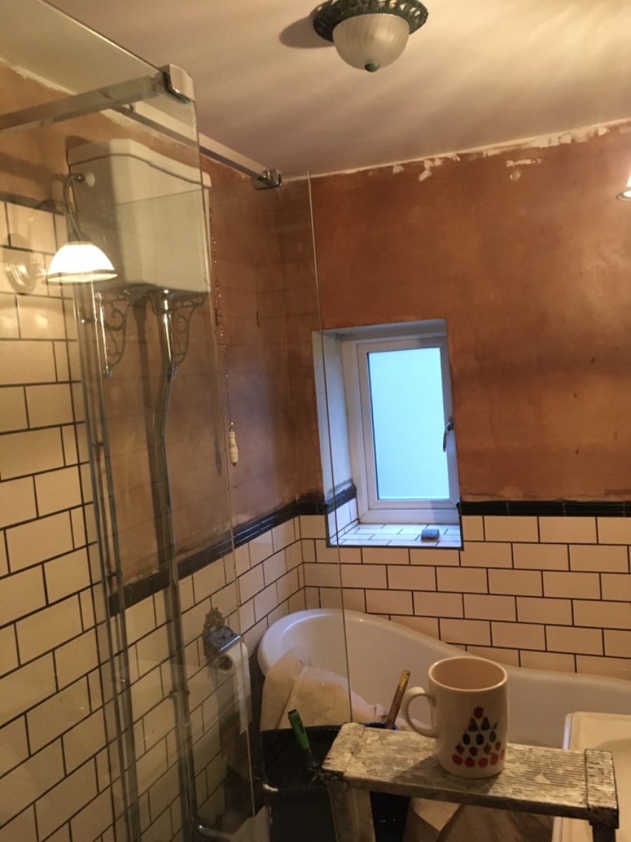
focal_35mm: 29
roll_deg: +4.6
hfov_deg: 48.2
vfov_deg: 61.7
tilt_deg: -3.1
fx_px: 705
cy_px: 421
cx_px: 316
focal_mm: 4.15
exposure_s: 1/17
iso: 200
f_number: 2.2
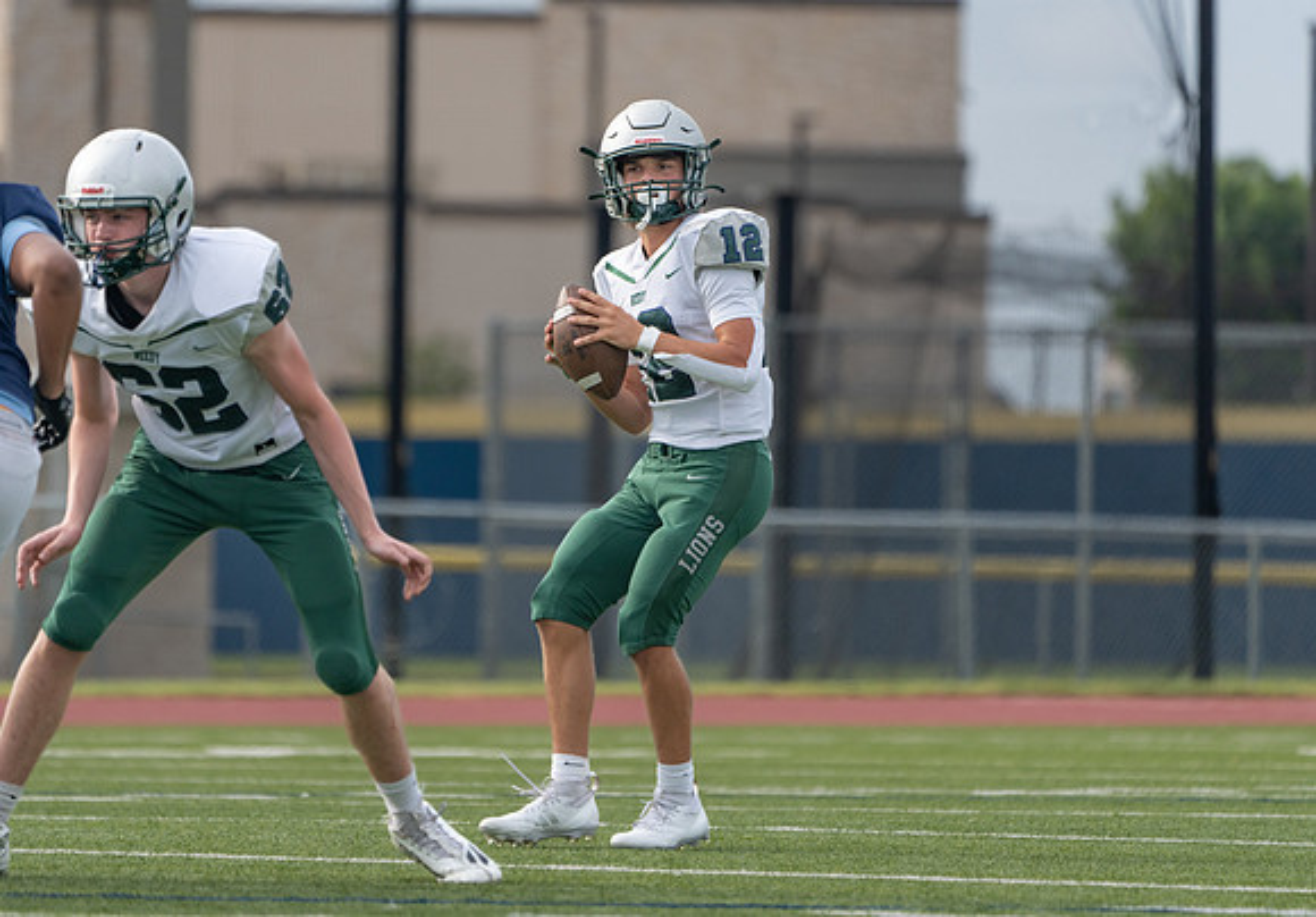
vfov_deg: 2.9
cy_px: 376
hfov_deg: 4.2
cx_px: 561
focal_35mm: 489
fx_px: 18142
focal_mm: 400
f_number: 5.6
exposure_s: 1/1250
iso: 320
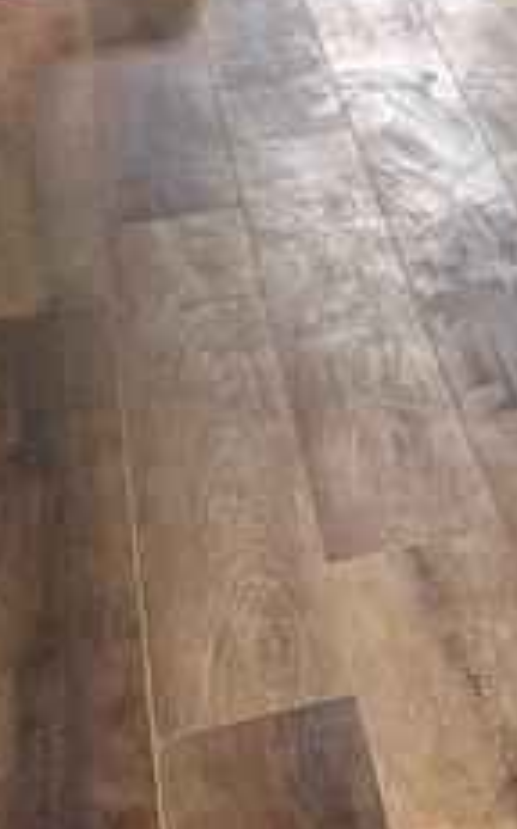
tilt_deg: -8.5
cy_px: -395
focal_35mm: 113
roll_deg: -1.1
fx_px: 2552
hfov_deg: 9.3
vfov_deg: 16.8
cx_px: 1529
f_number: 1.78
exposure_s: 1/210
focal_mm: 6.76
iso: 200
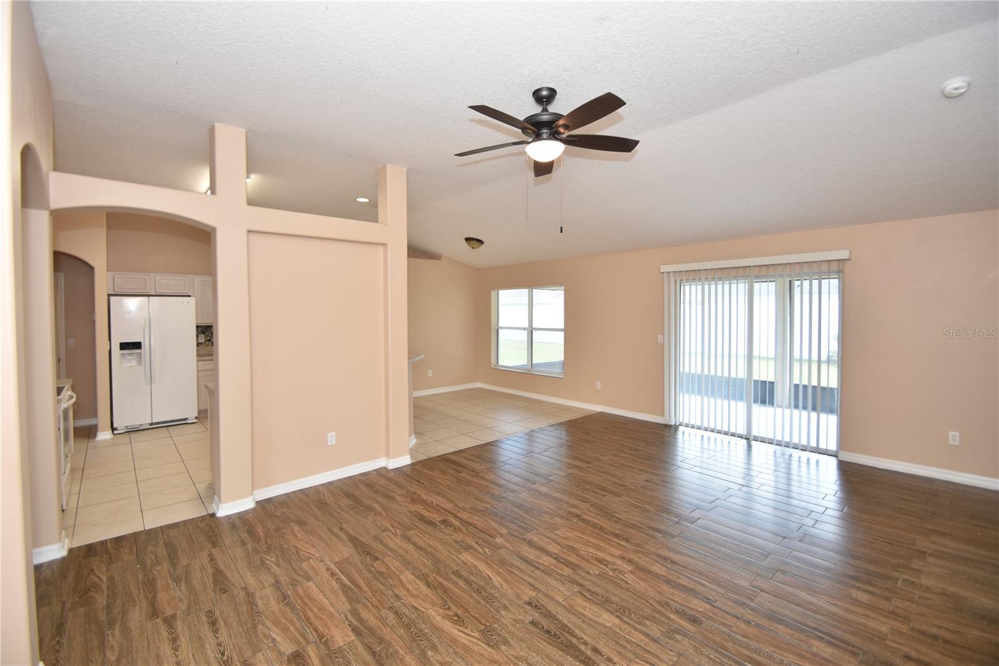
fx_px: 416
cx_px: 500
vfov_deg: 77.3
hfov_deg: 100.4
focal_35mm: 15
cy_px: 333
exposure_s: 1/60
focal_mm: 10
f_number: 4
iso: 250
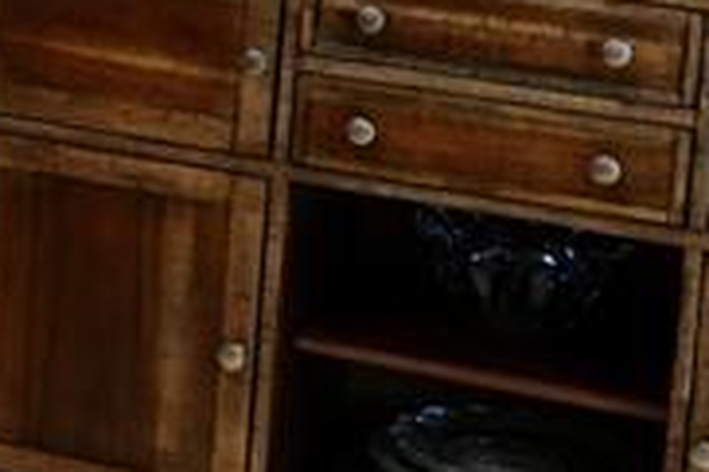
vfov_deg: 9.9
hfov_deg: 12.8
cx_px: -799
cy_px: -183
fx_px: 2656
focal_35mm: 135
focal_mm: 8.8
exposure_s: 1/30
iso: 640
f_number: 2.4
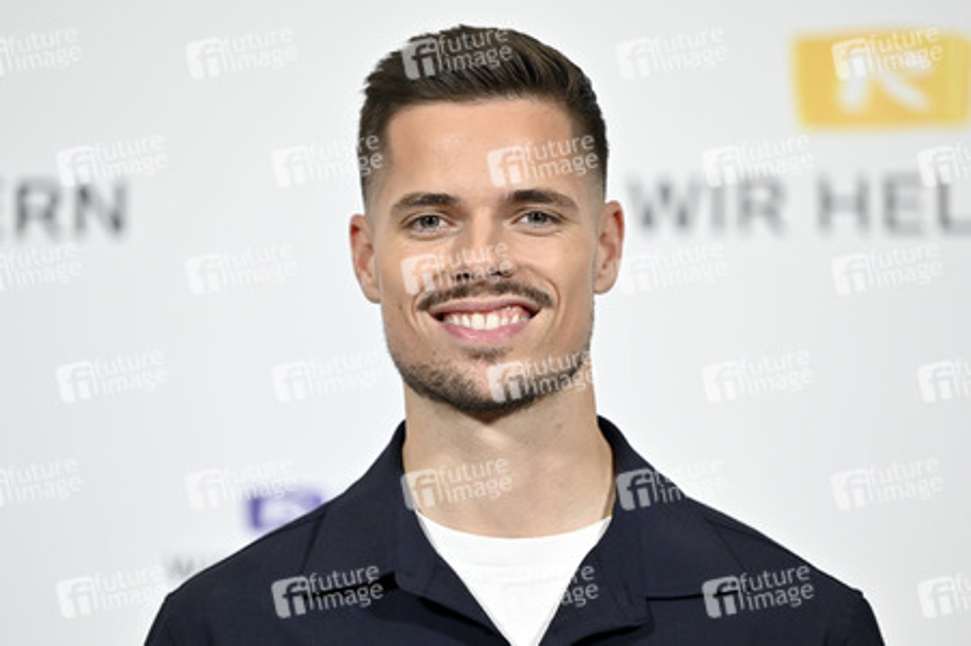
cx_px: 486
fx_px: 4447
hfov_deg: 12.5
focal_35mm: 165
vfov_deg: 8.3
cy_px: 323
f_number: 2.8
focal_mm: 165
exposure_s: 1/640
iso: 1000
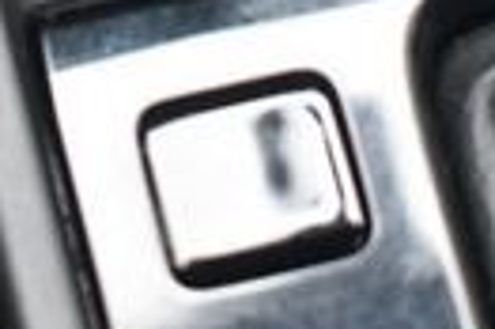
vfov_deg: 6.4
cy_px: -382
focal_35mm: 205
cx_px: 227
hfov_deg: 10.0
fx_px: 2815
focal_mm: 28
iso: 2000
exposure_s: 1/125
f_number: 4.2
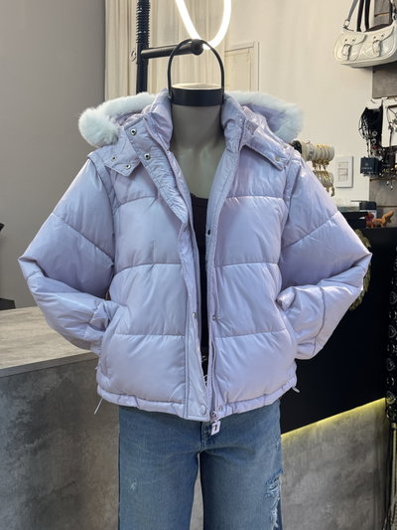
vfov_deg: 39.6
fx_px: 734
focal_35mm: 48
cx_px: 198
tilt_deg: -5.9
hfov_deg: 30.3
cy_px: 265
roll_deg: +1.1
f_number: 1.78
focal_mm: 6.76
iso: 80
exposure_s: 1/100
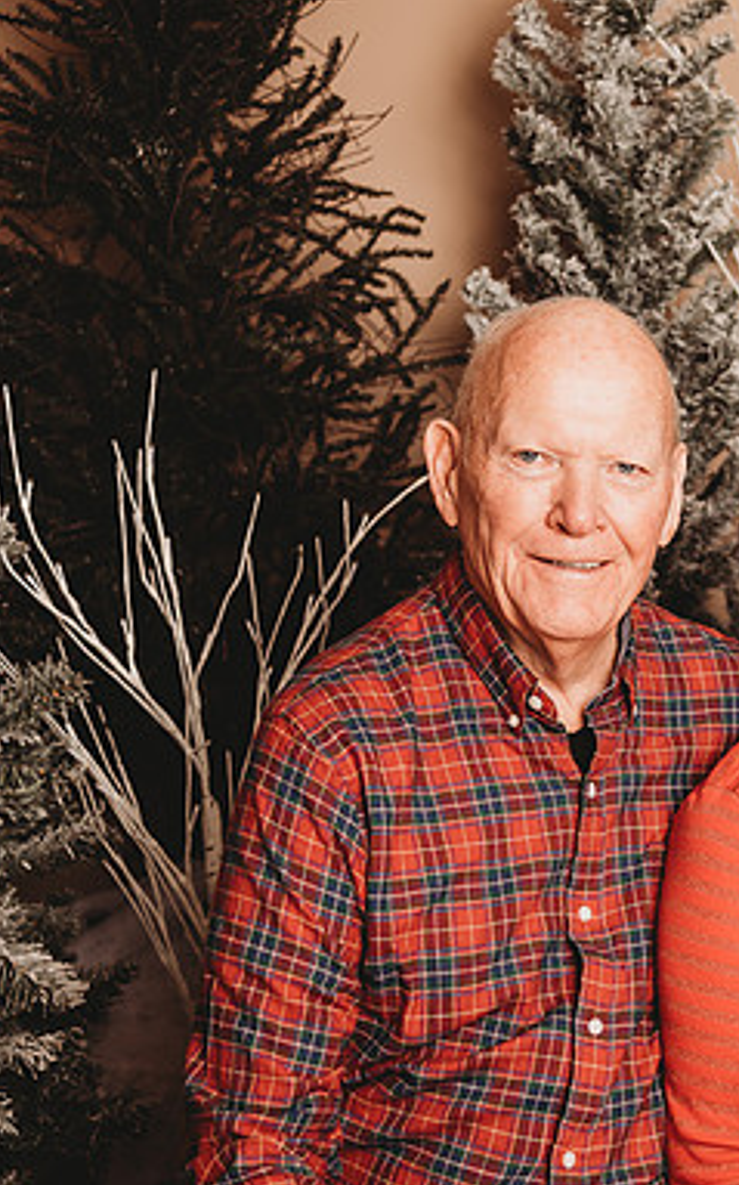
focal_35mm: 85
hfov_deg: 15.1
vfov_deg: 24.4
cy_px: 596
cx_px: 761
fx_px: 2742
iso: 100
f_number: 4
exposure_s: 1/160
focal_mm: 55
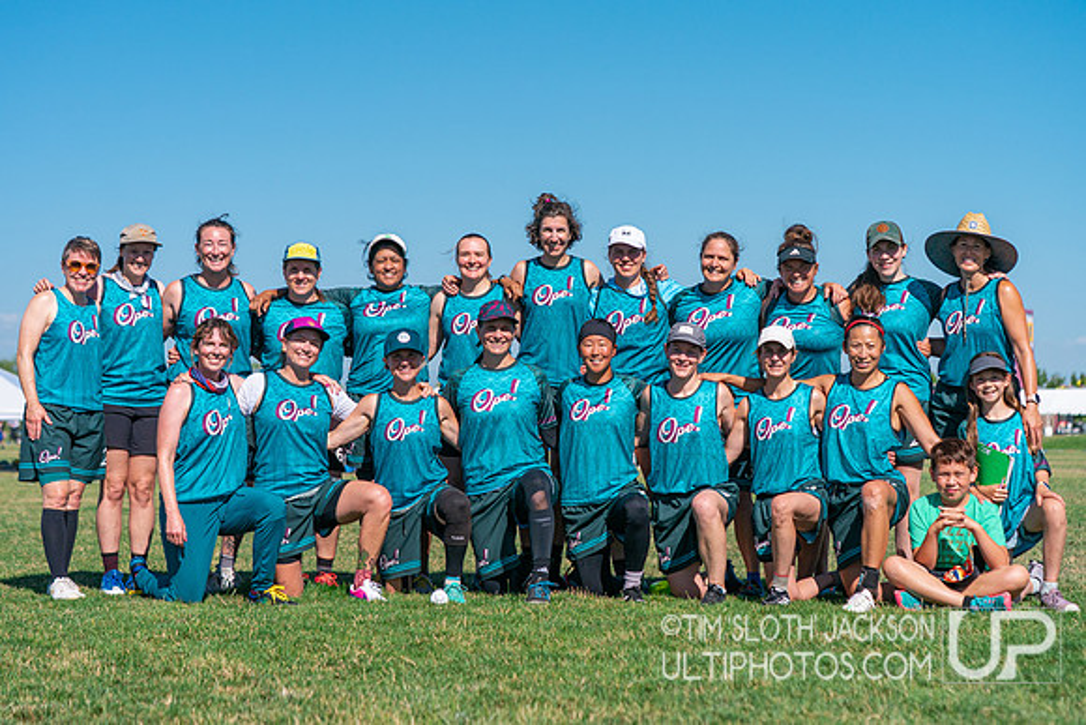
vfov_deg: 16.2
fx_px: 2548
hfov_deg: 24.1
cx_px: 544
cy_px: 348
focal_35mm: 84
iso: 400
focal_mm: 77
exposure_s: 1/6400
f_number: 3.5
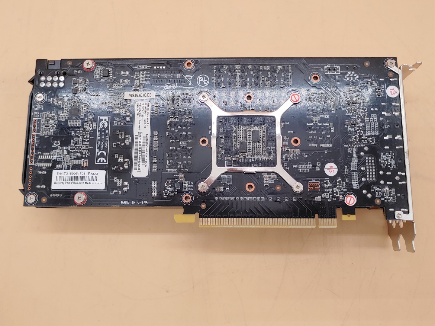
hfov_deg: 58.4
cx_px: 218
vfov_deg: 45.4
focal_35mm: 31
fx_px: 390
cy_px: 163
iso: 50
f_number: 1.8
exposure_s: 1/90
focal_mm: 4.36
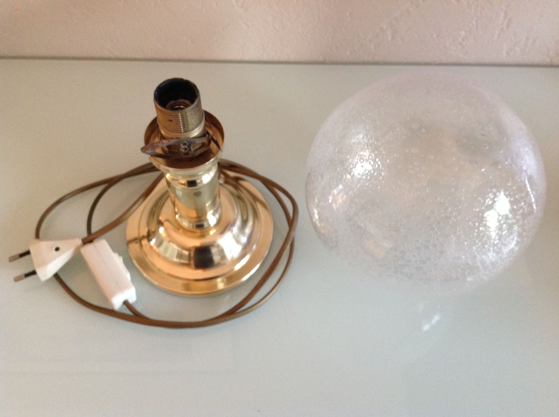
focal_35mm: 35
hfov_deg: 52.7
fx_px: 564
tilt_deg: -59.0
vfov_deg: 40.6
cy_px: 208
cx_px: 280
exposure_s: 1/17
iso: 250
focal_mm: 4.28
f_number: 2.4
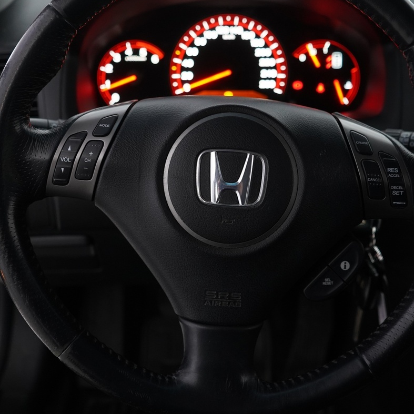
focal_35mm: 49
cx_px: 228
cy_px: 169
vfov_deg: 34.6
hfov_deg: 34.6
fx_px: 663
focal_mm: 28
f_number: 3.5
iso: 1600
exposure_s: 1/40
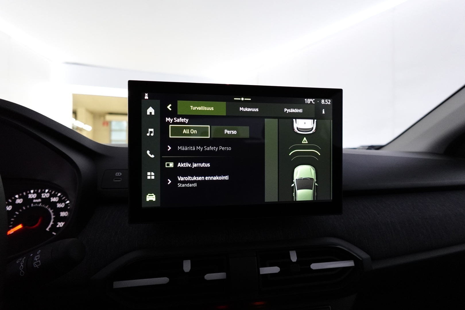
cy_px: 155
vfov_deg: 61.9
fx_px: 258
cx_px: 232
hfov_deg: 84.0
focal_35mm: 20
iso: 1250
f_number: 2
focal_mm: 7.6
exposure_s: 1/125
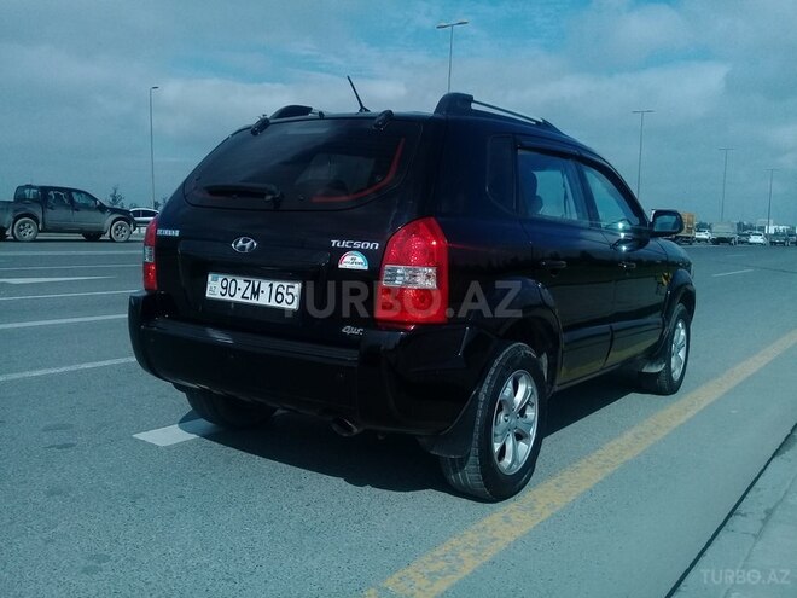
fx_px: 714
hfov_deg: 58.4
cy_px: 299
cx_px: 398
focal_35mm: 31
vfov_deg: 45.4
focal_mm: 3.3
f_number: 2.2
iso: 64
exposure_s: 1/3096
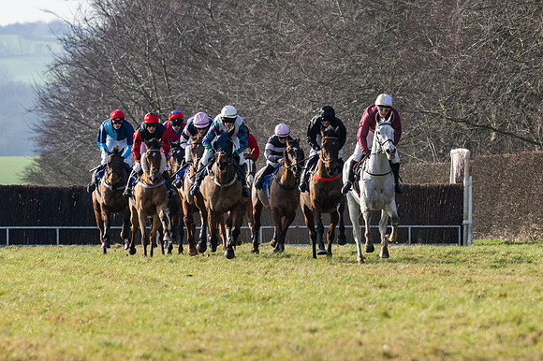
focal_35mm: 546
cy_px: 239
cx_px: 235
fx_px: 8229
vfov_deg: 2.5
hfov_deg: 3.8
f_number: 5
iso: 400
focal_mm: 200
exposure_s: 1/1600
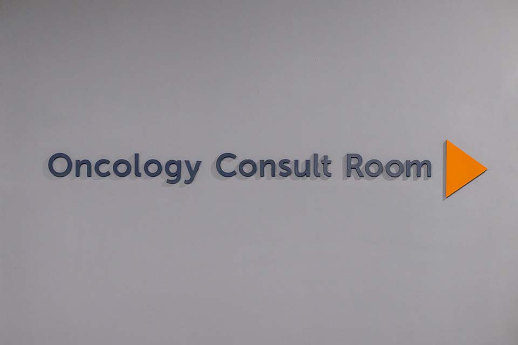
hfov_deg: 26.3
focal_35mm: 77
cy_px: 172
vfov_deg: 17.7
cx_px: 259
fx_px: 1108
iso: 6400
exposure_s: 1/200
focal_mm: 77
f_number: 4
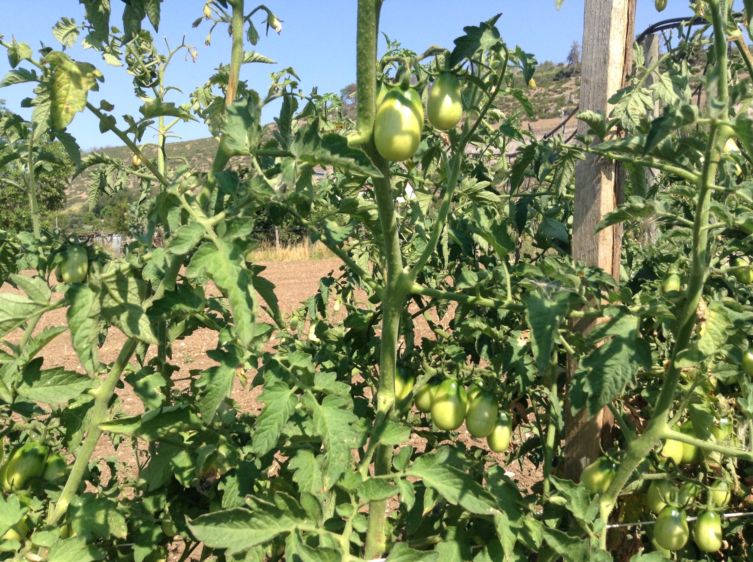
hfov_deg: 55.4
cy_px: 281
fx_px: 717
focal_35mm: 33
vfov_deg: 42.8
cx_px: 376
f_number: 2.4
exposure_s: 1/840
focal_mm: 3.3
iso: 25
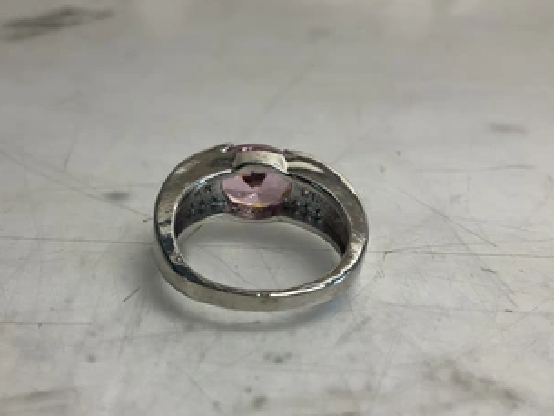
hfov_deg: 48.8
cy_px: 242
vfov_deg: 37.6
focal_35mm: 38
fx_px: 608
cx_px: 234
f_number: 1.8
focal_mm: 3
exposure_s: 1/120
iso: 50
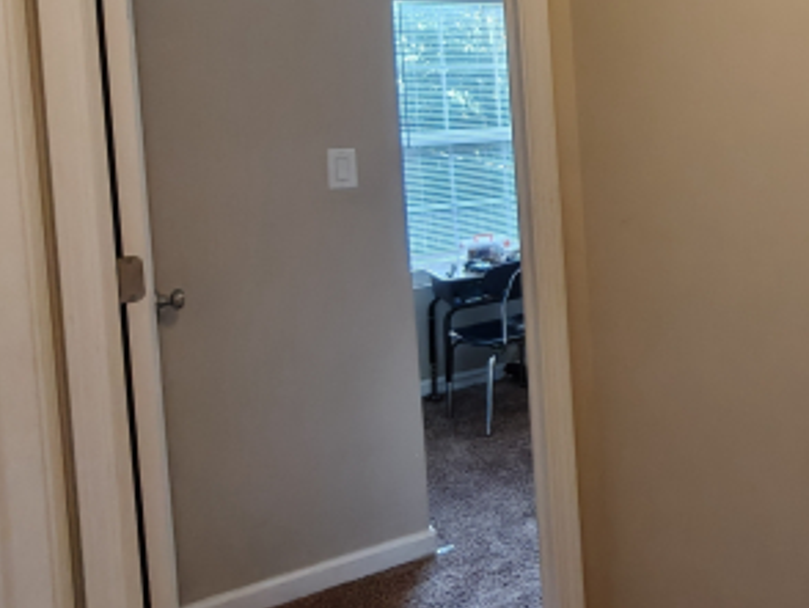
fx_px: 795
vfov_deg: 40.5
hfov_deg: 45.7
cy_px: 140
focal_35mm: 34
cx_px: 802
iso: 1250
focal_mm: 2.3
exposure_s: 1/120
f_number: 2
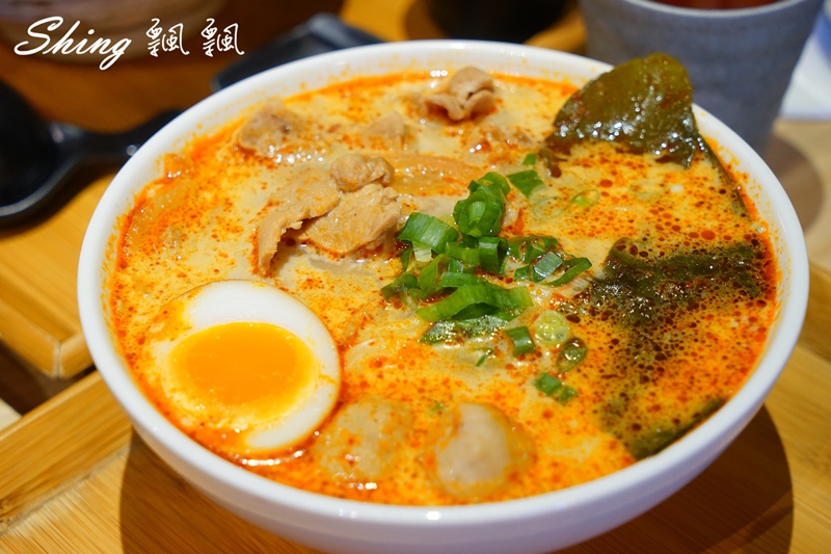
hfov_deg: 31.4
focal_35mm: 64
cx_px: 416
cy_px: 277
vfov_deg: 21.2
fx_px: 1477
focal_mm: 64
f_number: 6.3
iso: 1000
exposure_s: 1/30
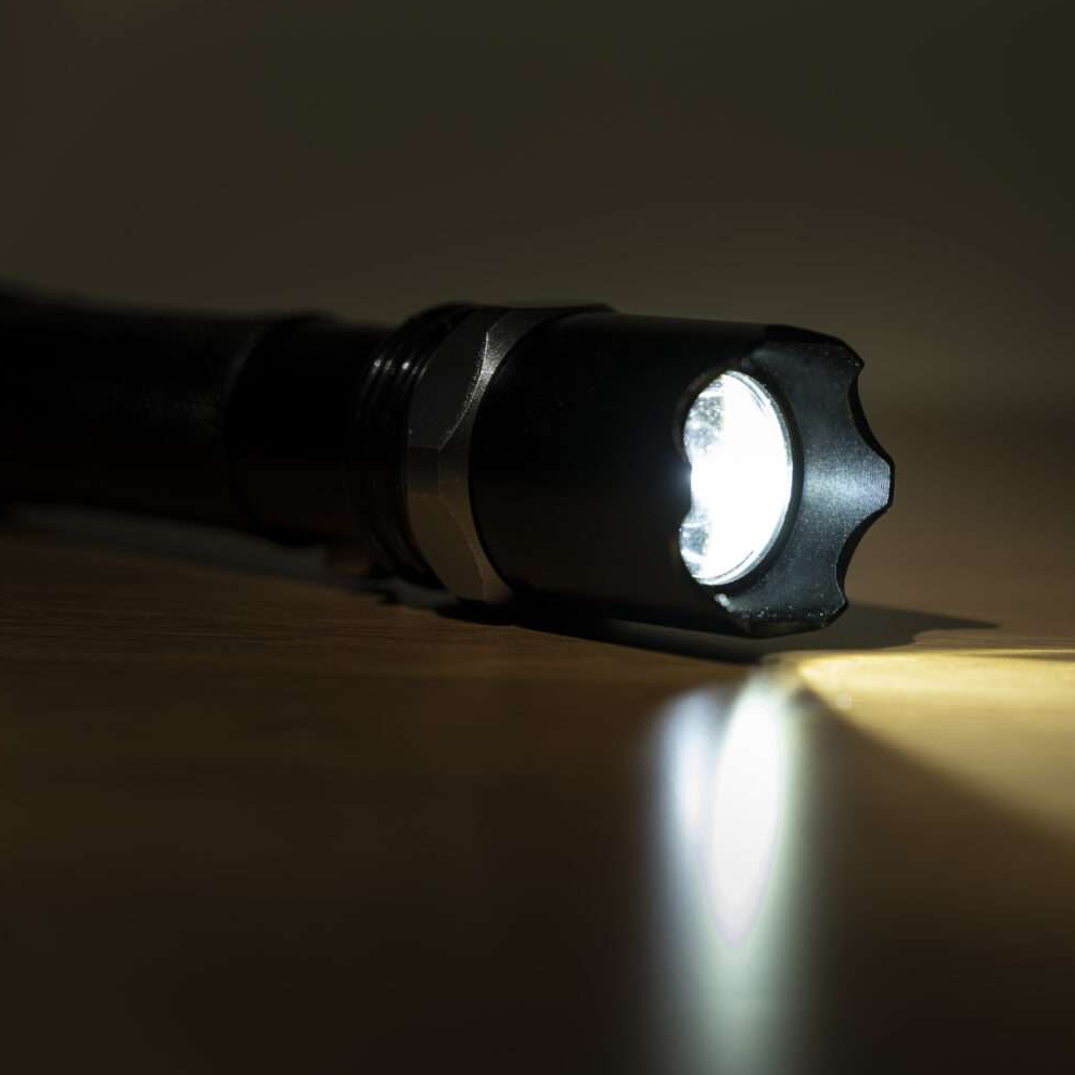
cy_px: 536
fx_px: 3162
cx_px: 801
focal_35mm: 90
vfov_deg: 19.3
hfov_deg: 19.2
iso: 64
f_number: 4
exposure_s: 1/8
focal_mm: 70
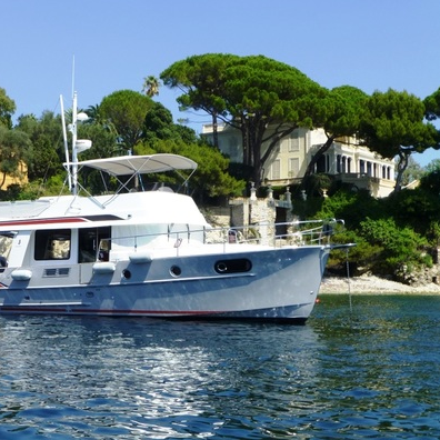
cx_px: 148
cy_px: 220
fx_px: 906
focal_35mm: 63
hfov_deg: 27.1
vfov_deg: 27.3
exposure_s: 1/800
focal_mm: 9
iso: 100
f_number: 4.4
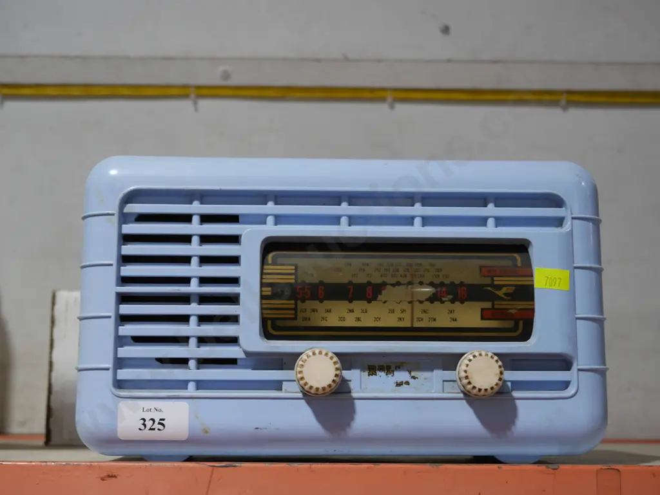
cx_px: 330
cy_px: 248
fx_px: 1030
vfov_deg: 27.1
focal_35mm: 54
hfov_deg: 35.5
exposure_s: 1/60
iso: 640
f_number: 5.3
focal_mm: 27
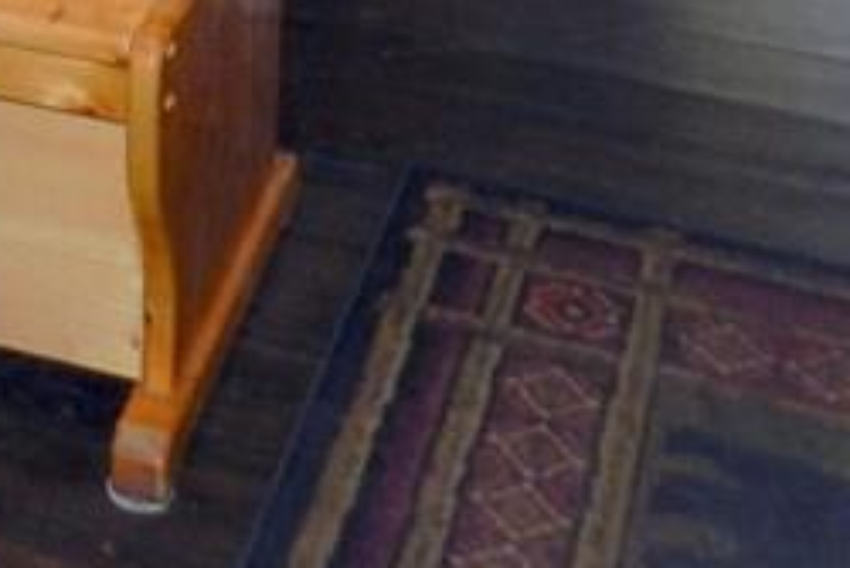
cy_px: -656
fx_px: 2315
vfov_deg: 12.0
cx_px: -156
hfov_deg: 19.6
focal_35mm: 98
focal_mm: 4
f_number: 3.4
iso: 200
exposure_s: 1/30
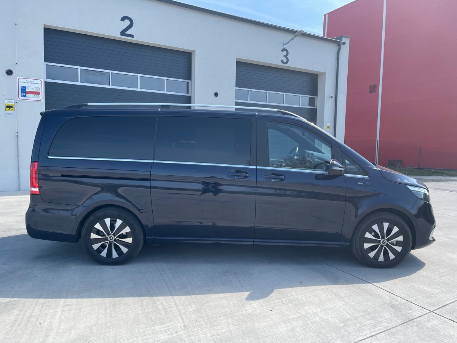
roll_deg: -1.2
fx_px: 343
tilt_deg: -4.9
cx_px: 228
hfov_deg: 67.3
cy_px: 172
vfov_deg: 53.1
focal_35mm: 26
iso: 32
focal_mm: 5.1
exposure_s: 1/1439
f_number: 1.6
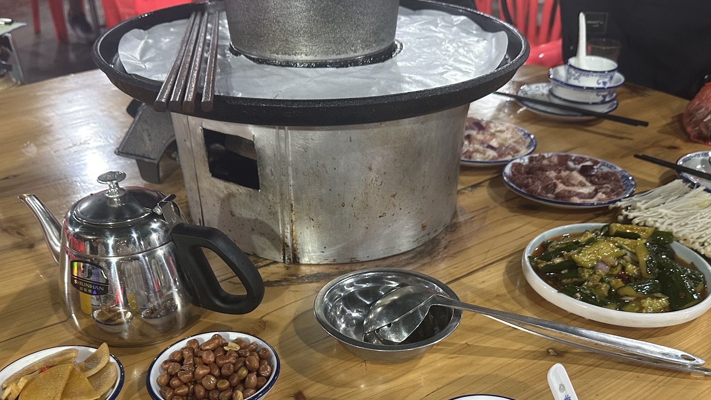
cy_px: 335
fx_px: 641
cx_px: 341
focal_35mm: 34
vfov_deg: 33.4
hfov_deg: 58.0
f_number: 1.78
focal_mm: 6.86
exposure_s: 1/50
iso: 250
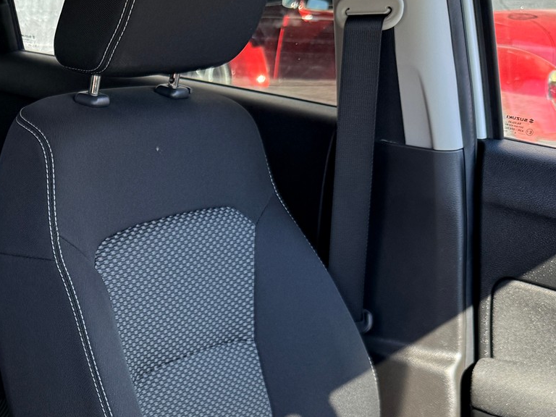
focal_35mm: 60
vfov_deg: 23.2
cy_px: 436
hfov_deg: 29.5
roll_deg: -2.1
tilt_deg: -25.1
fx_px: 964
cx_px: -30
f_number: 1.78
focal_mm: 6.76
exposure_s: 1/295
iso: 80
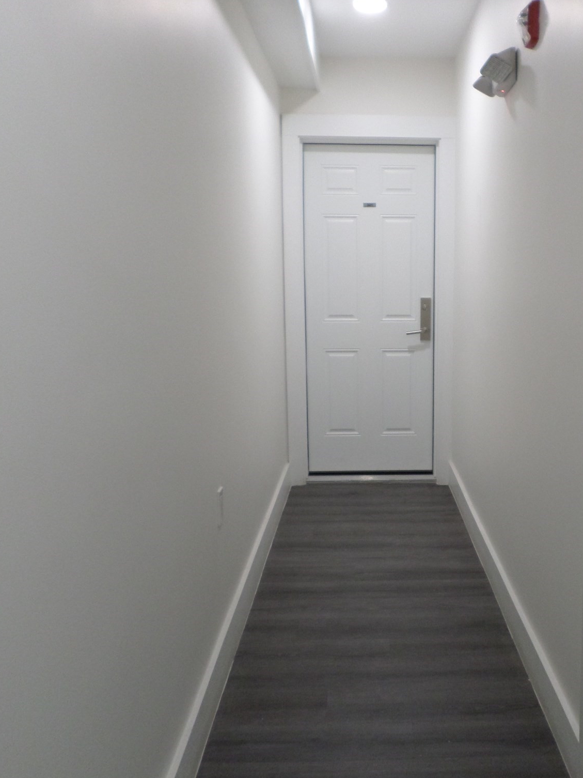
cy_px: 391
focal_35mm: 34
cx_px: 416
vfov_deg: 54.0
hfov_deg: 40.9
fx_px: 764
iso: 160
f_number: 2.5
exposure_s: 1/30
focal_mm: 4.5
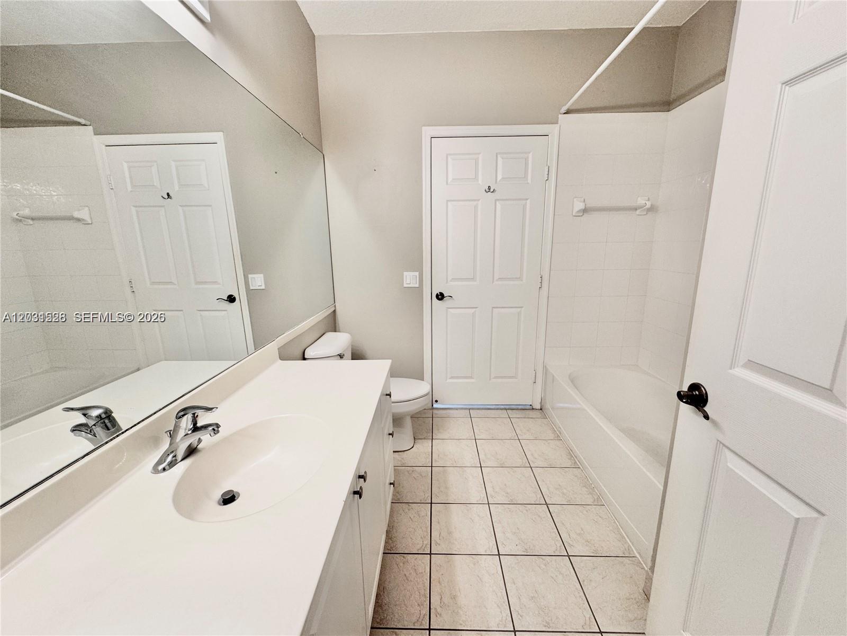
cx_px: 424
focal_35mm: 14
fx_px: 343
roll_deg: +0.7
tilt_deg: -10.0
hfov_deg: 102.1
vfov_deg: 85.7
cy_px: 318
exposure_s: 1/120
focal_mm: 2.22
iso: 125
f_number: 2.2
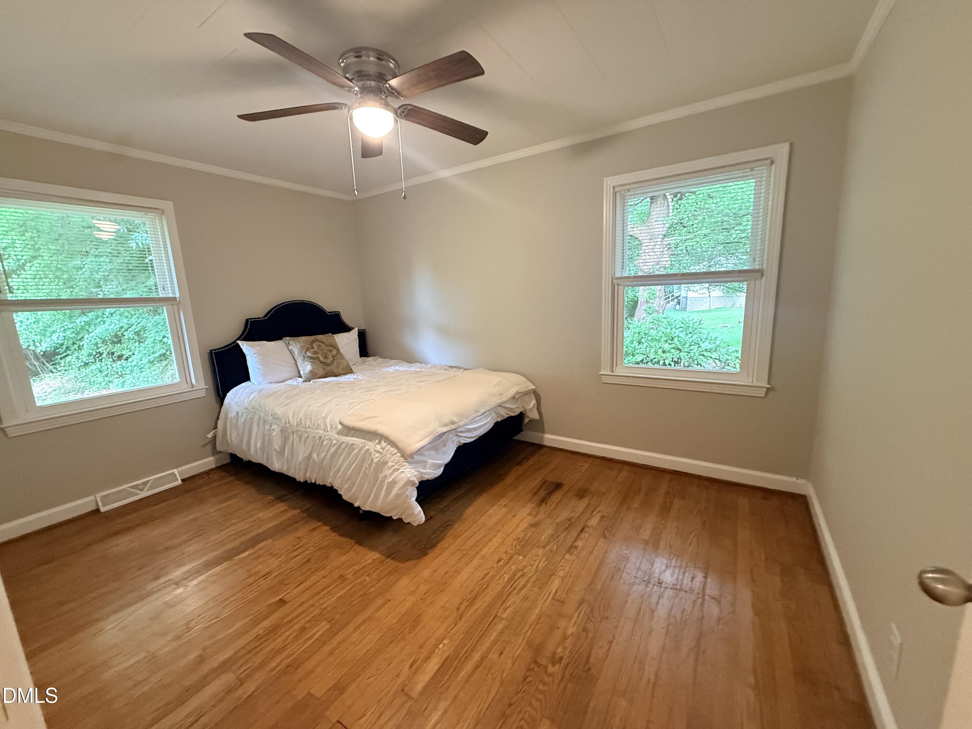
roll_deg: +2.5
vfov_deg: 85.7
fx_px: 393
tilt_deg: -9.1
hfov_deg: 102.1
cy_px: 364
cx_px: 486
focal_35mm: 14
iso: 640
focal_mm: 2.22
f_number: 2.2
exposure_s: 1/60
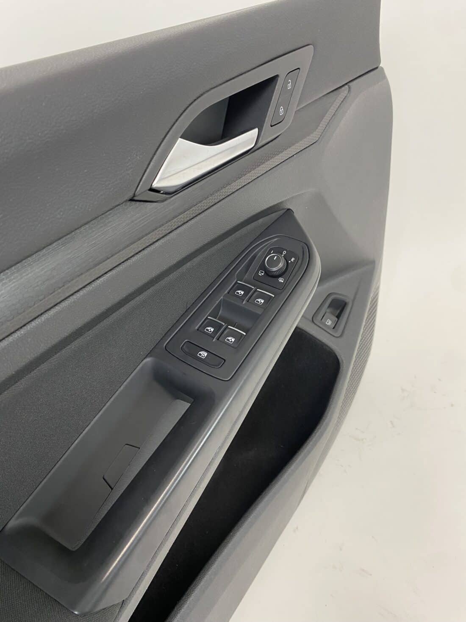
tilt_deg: -40.9
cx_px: 233
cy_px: 311
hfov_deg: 53.1
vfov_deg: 67.3
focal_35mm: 26
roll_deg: +1.3
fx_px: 467
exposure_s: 1/50
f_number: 1.8
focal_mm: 4.25
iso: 125
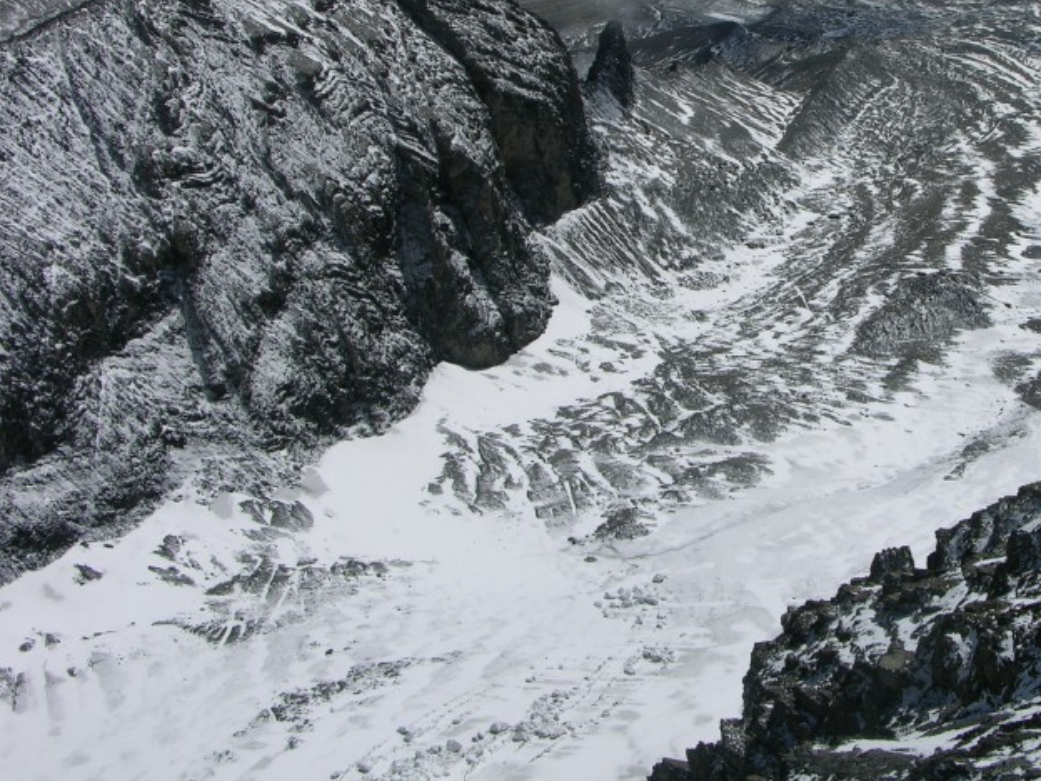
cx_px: 762
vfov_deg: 22.7
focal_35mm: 64
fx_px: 1925
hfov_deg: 29.8
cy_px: 202
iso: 50
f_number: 7.2
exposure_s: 1/501
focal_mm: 10
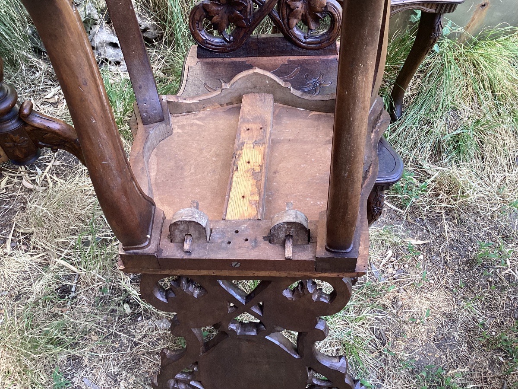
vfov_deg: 45.4
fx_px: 464
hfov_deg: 58.4
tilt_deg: -48.8
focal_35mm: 31
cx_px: 259
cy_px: 194
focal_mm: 3.3
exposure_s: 1/100
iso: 80
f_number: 2.4
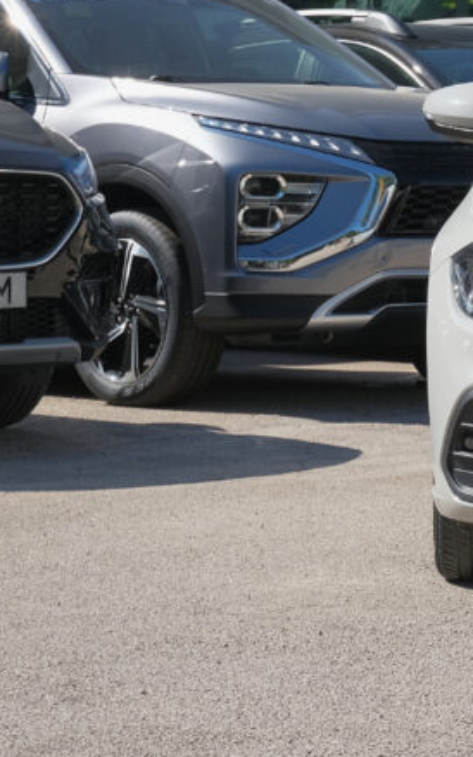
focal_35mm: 162
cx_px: 846
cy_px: 305
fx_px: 3339
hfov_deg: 7.8
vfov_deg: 12.9
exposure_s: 1/250
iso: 160
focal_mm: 45
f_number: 9
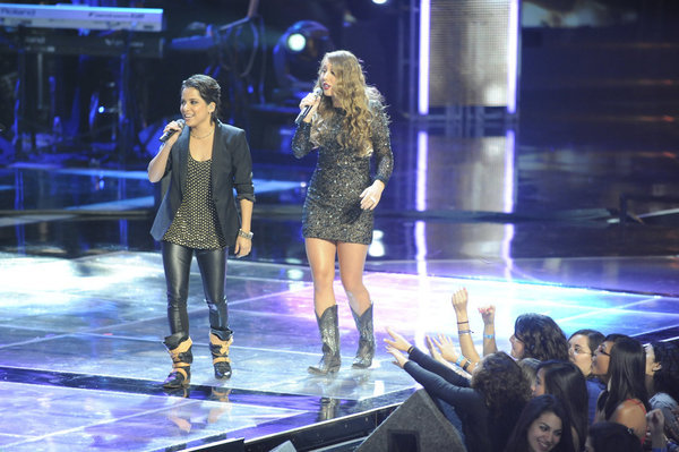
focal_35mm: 200
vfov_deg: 6.9
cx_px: 340
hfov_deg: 10.3
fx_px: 3769
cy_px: 226
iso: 3200
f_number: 2.8
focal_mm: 200
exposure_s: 1/125
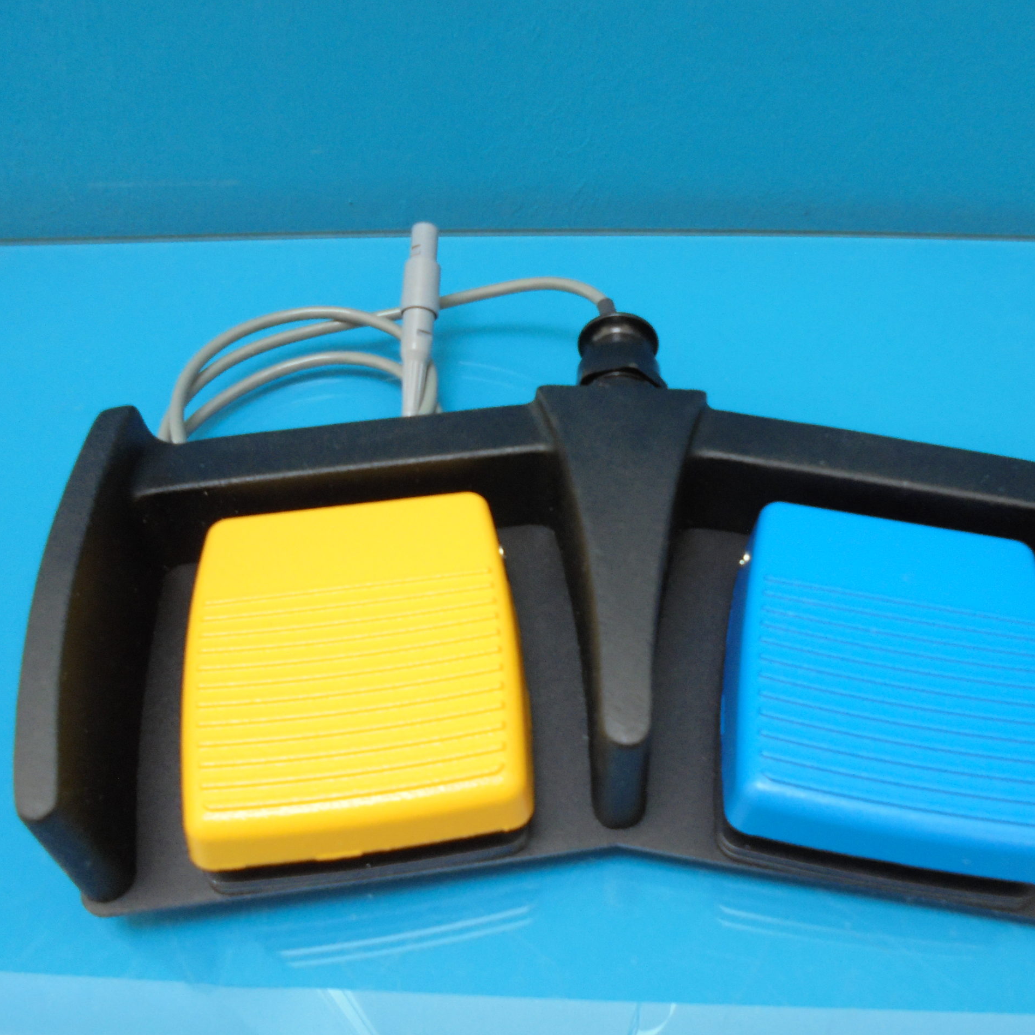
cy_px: 513
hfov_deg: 52.4
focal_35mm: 31
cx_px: 591
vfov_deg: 52.5
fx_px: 1049
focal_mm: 4.6
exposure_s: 1/30
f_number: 3.5
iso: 250
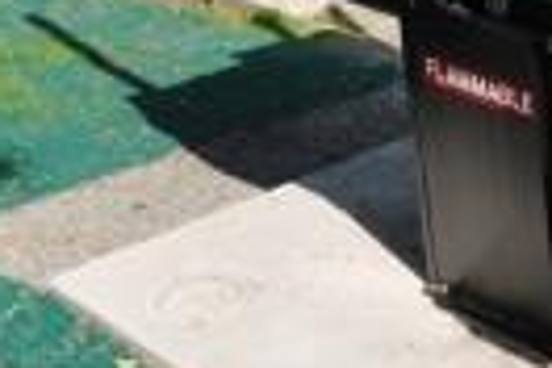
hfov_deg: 17.2
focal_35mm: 112
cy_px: 29
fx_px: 1717
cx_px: 715
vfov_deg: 12.1
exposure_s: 1/200
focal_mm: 22
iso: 200
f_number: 10
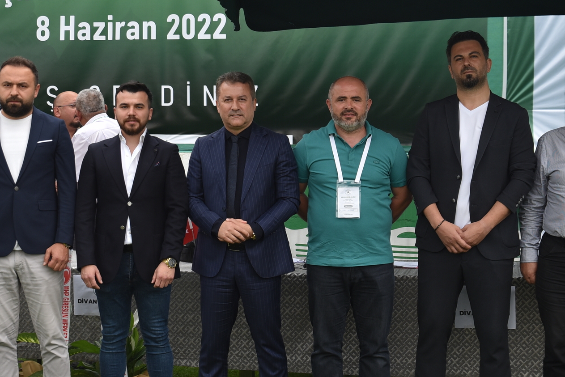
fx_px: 1287
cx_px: 236
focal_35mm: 82
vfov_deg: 16.6
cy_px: 103
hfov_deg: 24.7
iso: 100
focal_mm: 36
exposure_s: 1/400
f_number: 2.8
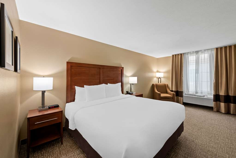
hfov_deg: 104.2
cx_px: 118
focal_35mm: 14
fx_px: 92
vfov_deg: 81.3
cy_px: 79
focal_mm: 14
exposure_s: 1/3
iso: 400
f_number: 7.1
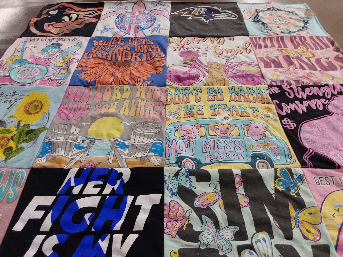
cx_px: 172
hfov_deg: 63.4
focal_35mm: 28
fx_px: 277
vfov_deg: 49.7
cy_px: 128
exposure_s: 1/60
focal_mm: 2.91
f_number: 1.9
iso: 100
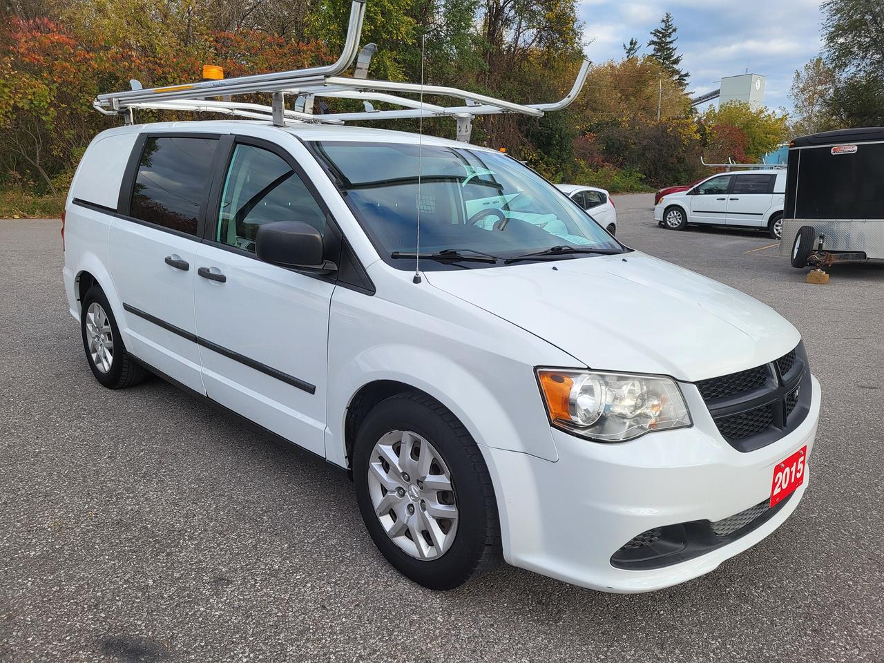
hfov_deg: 67.3
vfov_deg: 53.1
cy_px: 332
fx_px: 664
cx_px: 442
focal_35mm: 26
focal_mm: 5.4
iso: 40
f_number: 1.8
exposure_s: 1/628
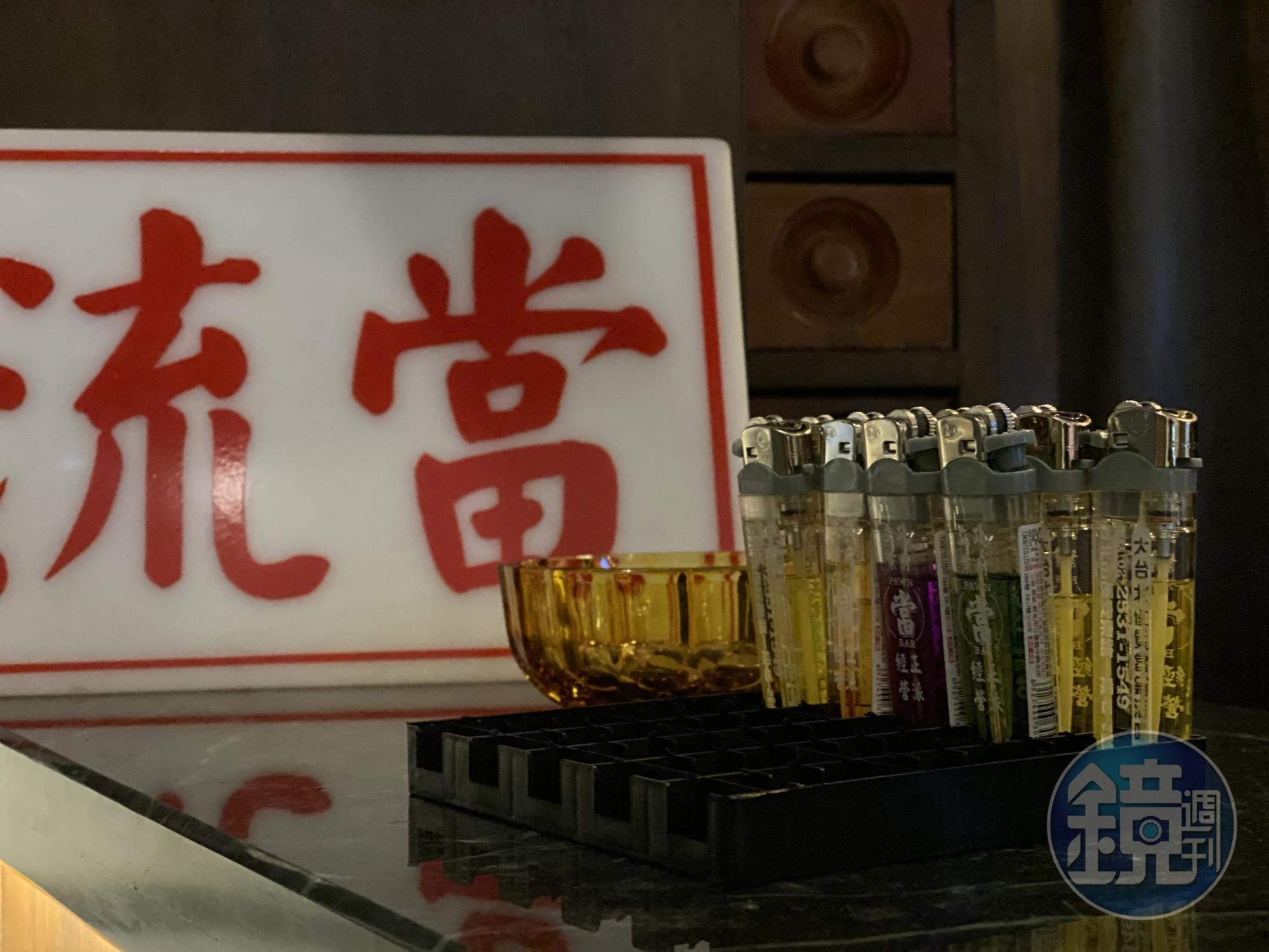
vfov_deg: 28.0
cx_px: 634
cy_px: 476
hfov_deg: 36.8
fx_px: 1906
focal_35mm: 52
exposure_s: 1/15
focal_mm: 6
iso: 1000
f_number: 2
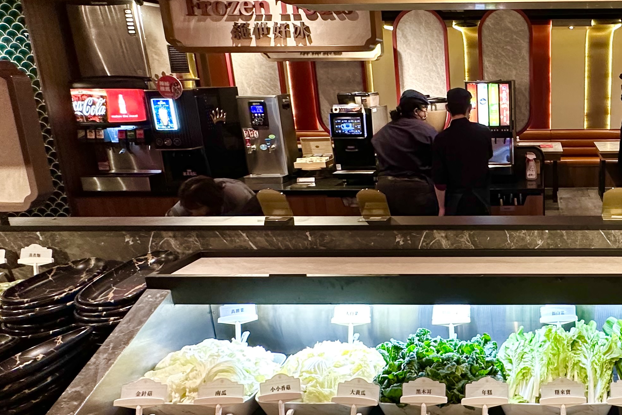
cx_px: 537
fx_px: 518
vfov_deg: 43.6
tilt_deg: -14.4
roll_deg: +0.5
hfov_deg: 55.3
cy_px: 199
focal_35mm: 30
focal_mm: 2.22
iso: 320
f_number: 2.2
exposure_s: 1/80
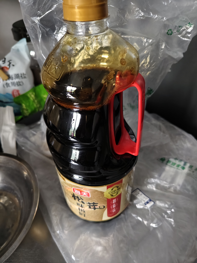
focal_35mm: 23
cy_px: 132
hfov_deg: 58.9
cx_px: 98
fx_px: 175
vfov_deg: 73.9
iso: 2664
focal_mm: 5.56
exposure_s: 1/248
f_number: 1.88
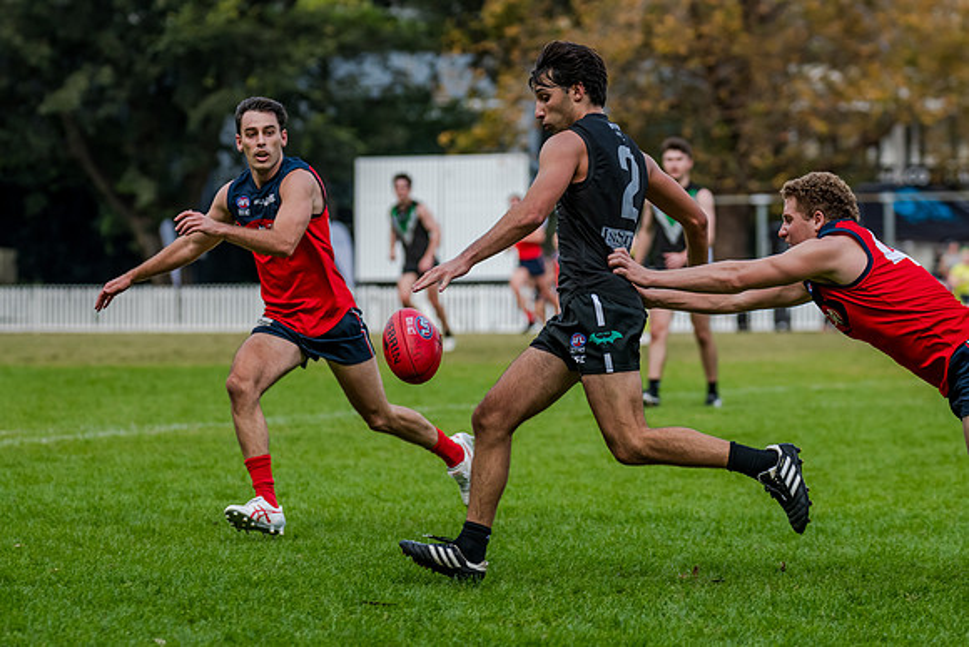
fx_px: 5768
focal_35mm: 214
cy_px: 323
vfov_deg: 6.4
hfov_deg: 9.6
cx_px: 479
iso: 800
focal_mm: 210
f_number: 5.6
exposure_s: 1/1600
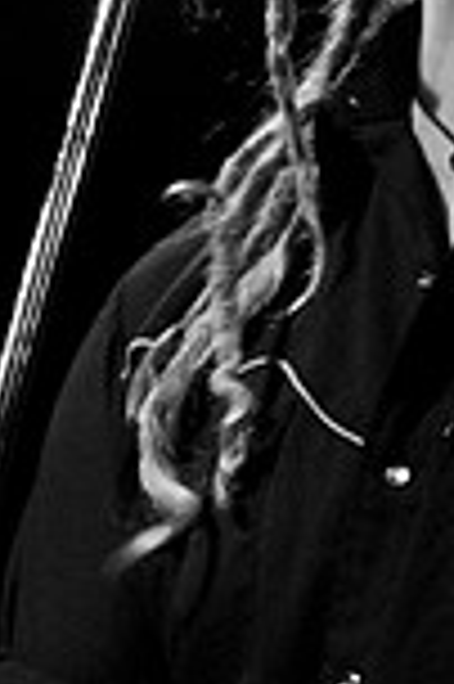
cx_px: 519
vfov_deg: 6.6
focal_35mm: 311
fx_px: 5896
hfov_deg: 4.4
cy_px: 225
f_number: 3.2
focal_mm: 70
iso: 800
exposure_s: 1/40
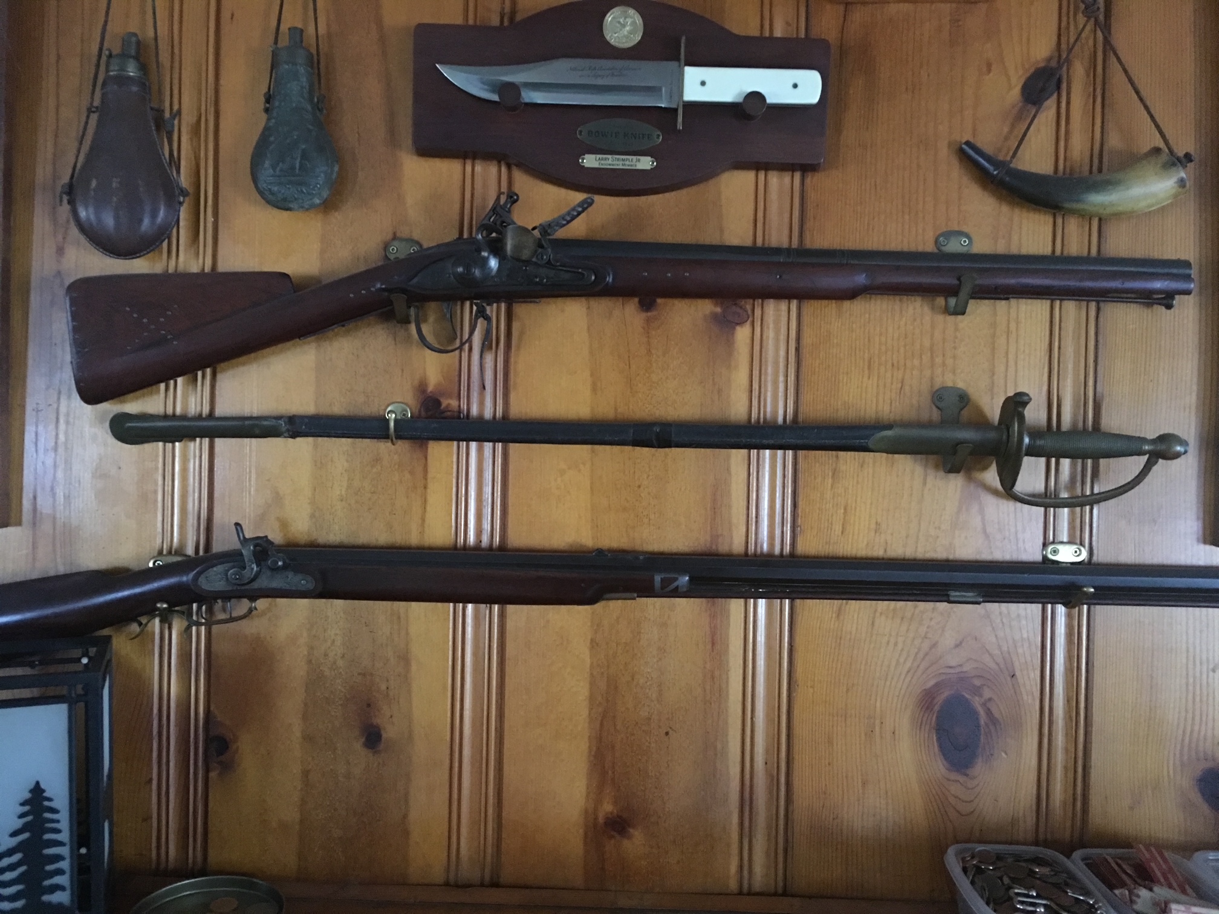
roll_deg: -1.8
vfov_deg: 48.2
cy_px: 457
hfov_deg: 61.7
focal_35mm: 29
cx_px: 610
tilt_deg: +0.1
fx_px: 1021
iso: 160
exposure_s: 1/4
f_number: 2.2
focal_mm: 4.15
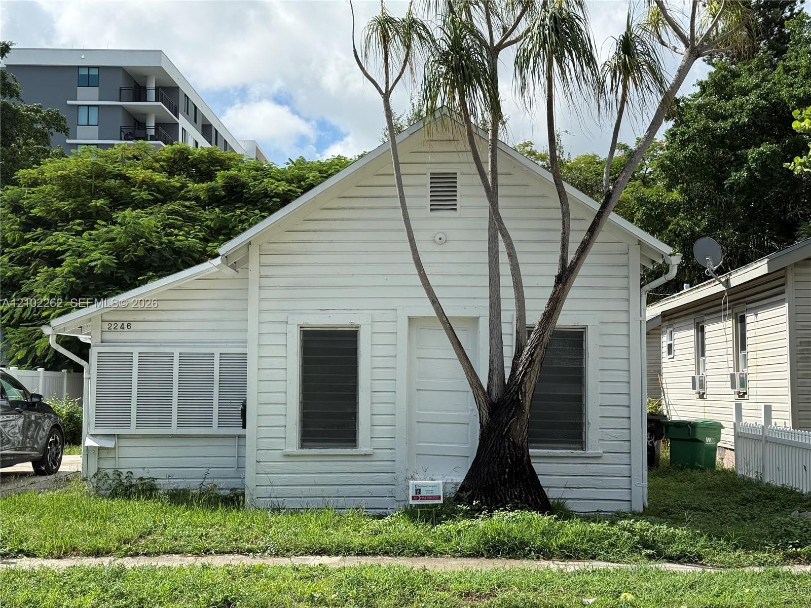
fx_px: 1125
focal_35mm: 48
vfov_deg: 30.3
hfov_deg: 39.7
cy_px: 304
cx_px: 406
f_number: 1.78
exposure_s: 1/6024
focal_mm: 6.76
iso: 80
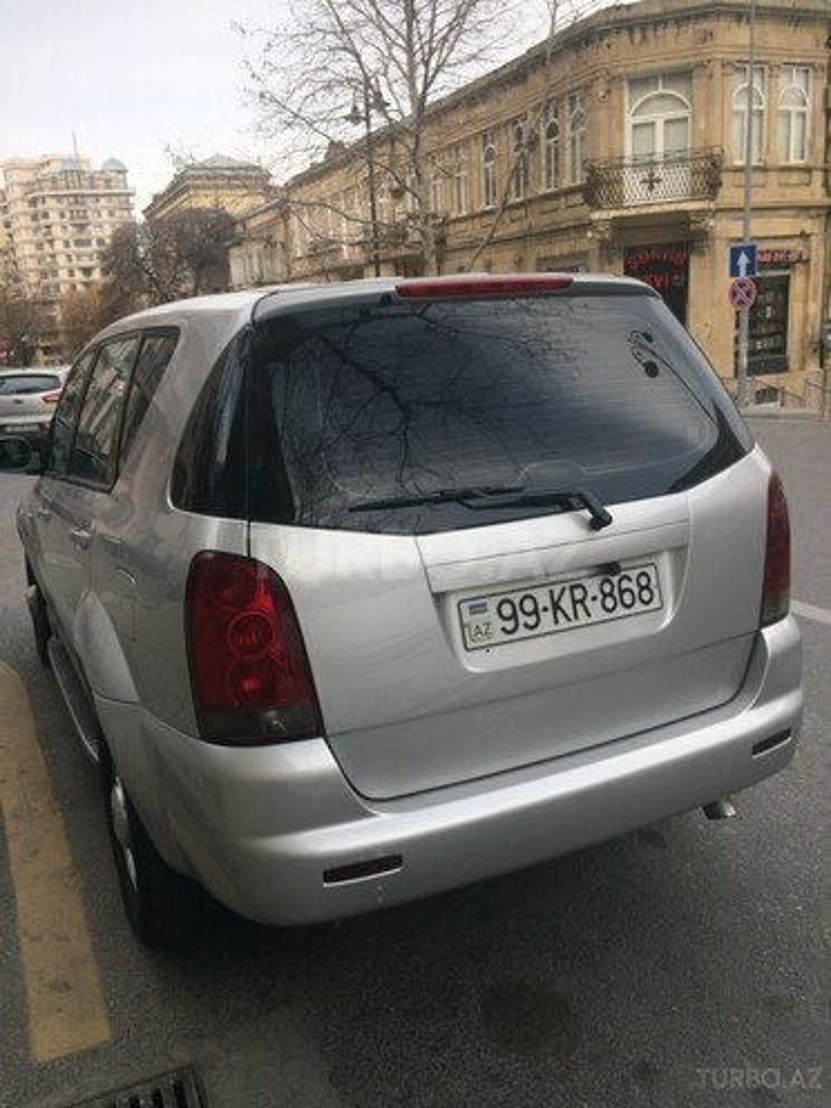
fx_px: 928
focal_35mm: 29
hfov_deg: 48.2
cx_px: 416
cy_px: 554
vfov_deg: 61.7
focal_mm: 4.15
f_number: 2.2
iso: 32
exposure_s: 1/354
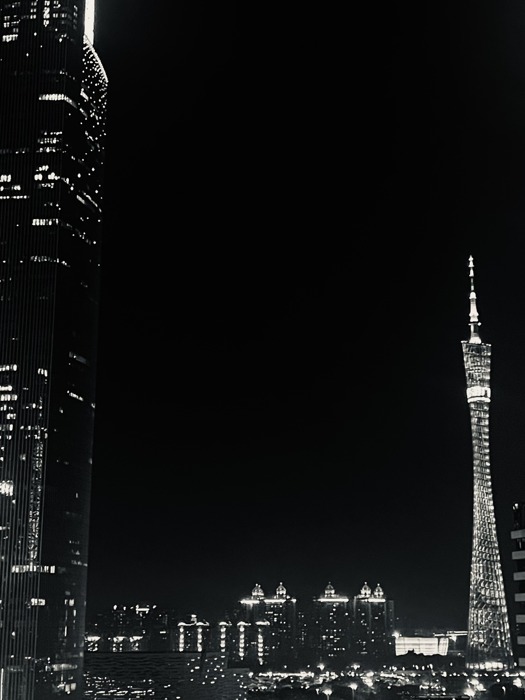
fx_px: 1213
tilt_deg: +16.8
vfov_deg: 32.0
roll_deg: +1.0
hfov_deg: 24.4
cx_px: 291
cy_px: 264
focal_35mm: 60
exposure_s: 1/30
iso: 640
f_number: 1.5
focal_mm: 5.7
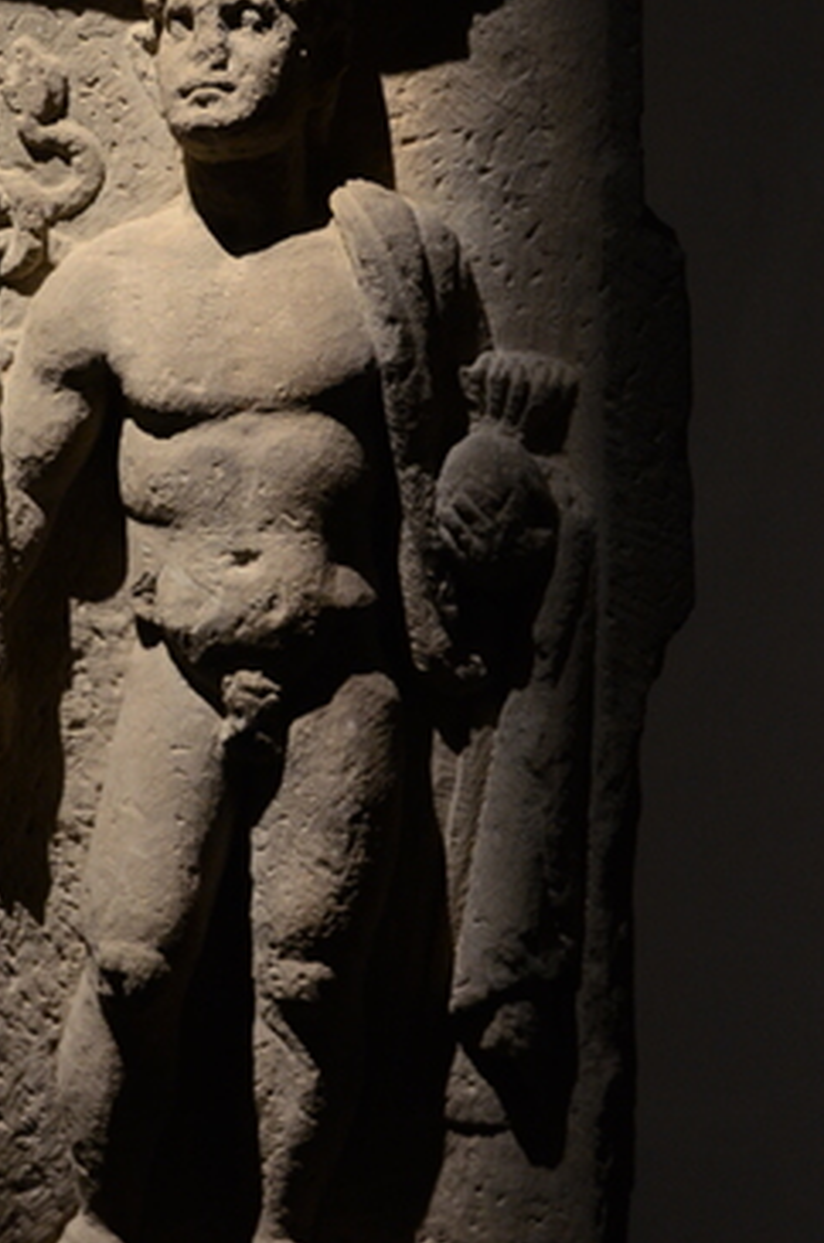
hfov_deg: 22.4
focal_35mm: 60
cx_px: 221
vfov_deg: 33.5
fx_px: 2068
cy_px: 633
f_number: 3.5
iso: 1250
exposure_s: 1/20
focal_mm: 22
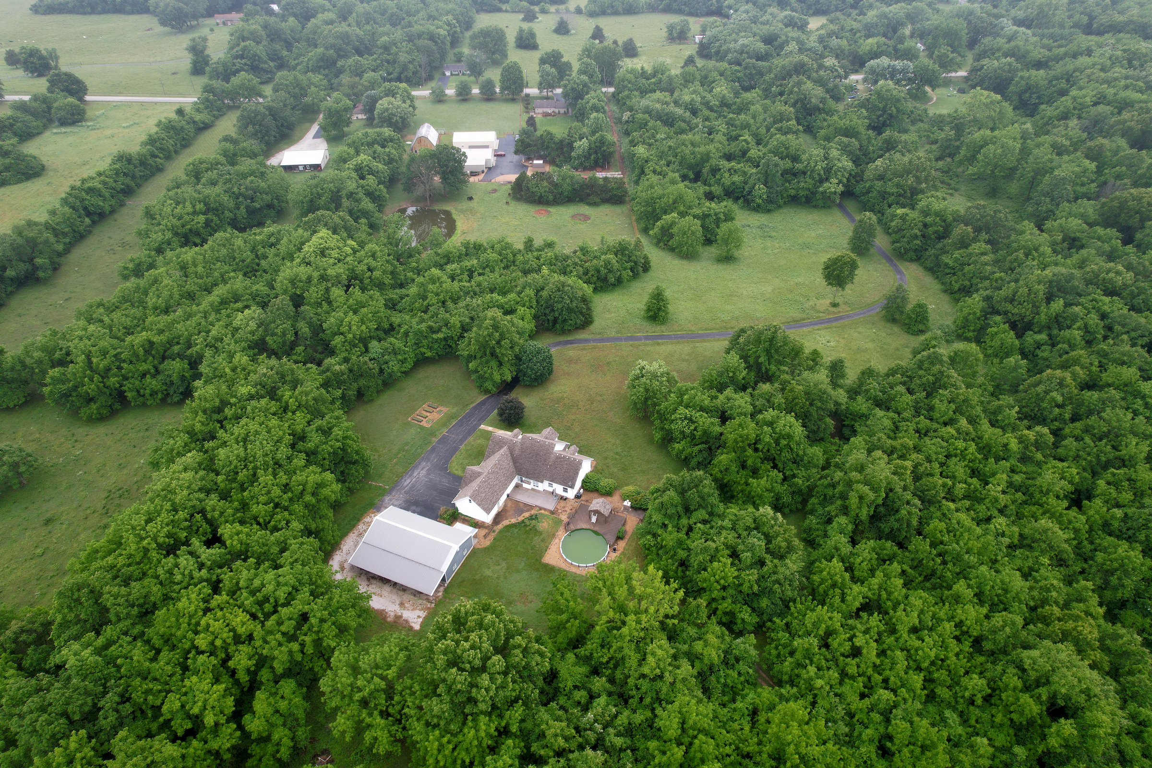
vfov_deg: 57.2
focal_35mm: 22
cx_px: 576
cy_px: 384
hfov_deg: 78.6
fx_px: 704
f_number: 2.8
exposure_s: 1/160
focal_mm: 8.38
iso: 100
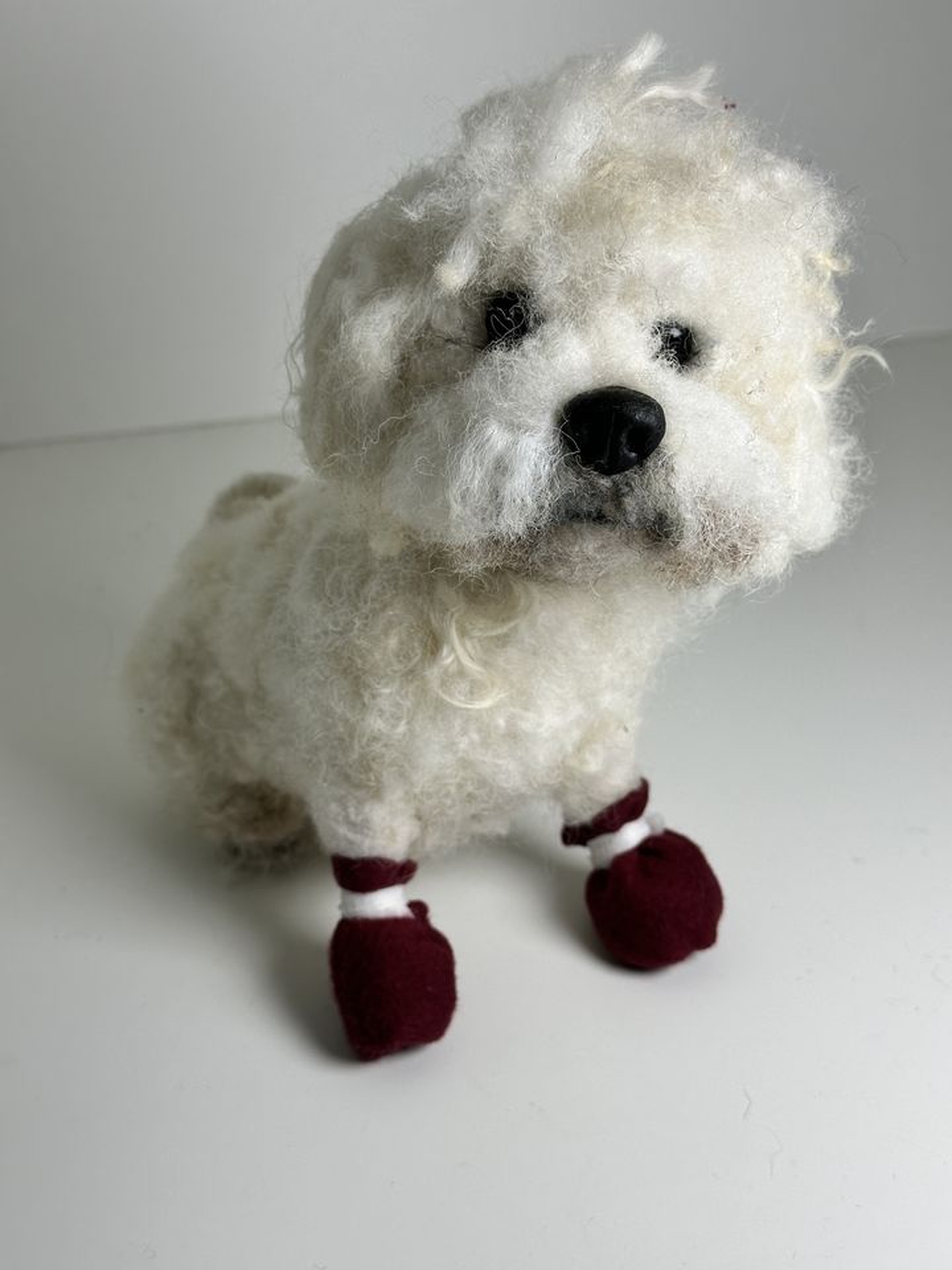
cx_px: 476
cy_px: 635
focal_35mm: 48
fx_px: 1760
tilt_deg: -30.9
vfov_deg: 39.7
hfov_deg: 30.3
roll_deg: +0.2
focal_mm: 6.86
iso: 64
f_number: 1.78
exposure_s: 1/1085
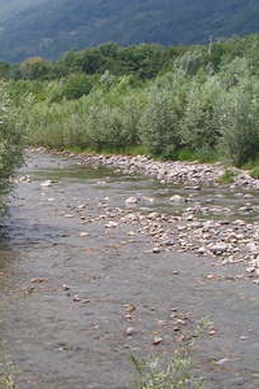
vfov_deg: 24.8
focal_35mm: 82
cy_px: 187
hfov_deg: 15.9
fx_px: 885
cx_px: -71
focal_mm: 7.4
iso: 64
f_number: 4.8
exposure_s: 1/400
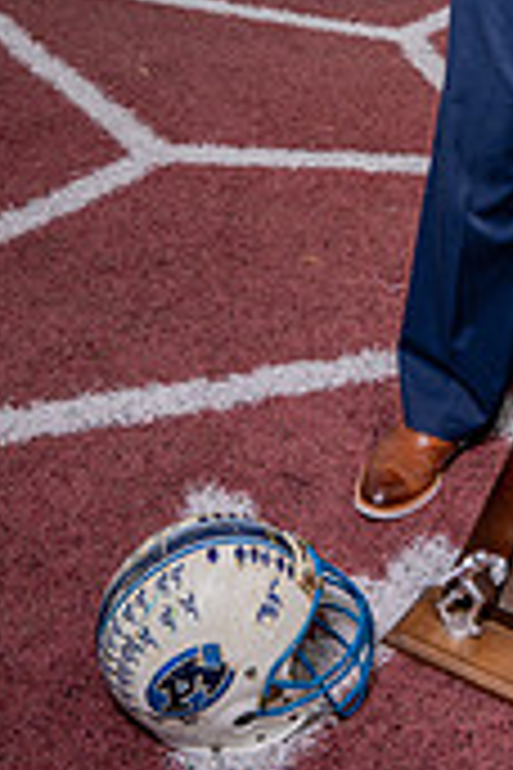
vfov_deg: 28.9
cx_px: 513
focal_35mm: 63
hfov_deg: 20.9
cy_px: -72
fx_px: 1347
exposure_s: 1/200
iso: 125
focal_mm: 24
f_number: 11
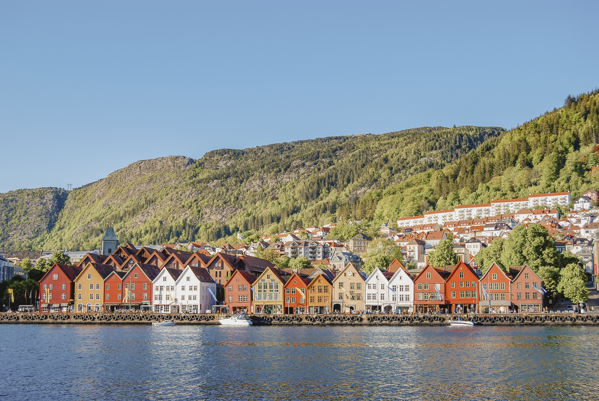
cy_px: 200
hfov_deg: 42.3
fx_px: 775
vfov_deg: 29.0
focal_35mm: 46
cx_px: 300
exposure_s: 1/200
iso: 100
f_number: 7.1
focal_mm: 31
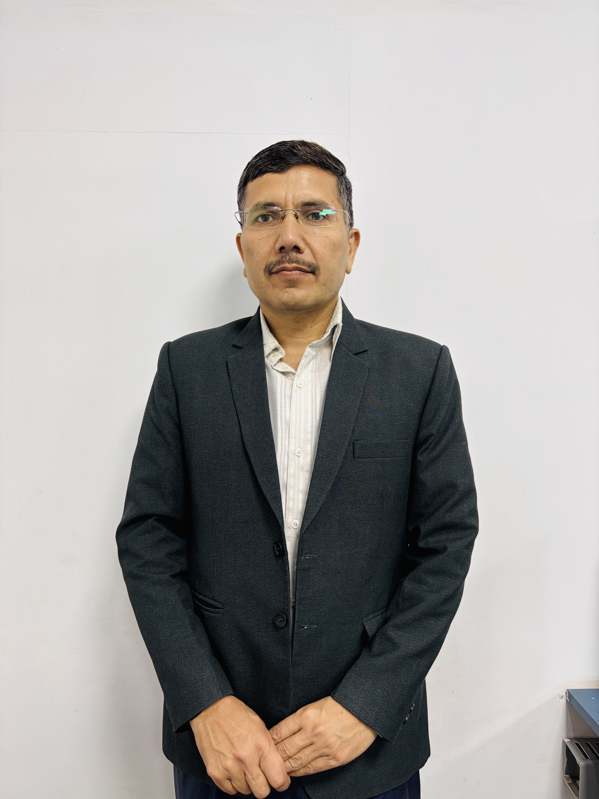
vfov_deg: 67.3
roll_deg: -0.7
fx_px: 600
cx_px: 300
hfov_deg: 53.1
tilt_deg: -2.3
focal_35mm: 26
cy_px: 400
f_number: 1.6
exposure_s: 1/50
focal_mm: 5.96
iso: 125
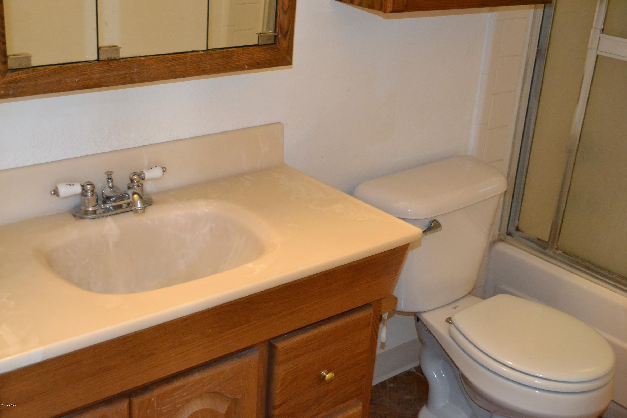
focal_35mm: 45
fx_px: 784
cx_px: 314
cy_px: 209
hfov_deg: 43.6
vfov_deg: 29.9
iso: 2800
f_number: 4.5
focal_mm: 30
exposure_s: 1/60
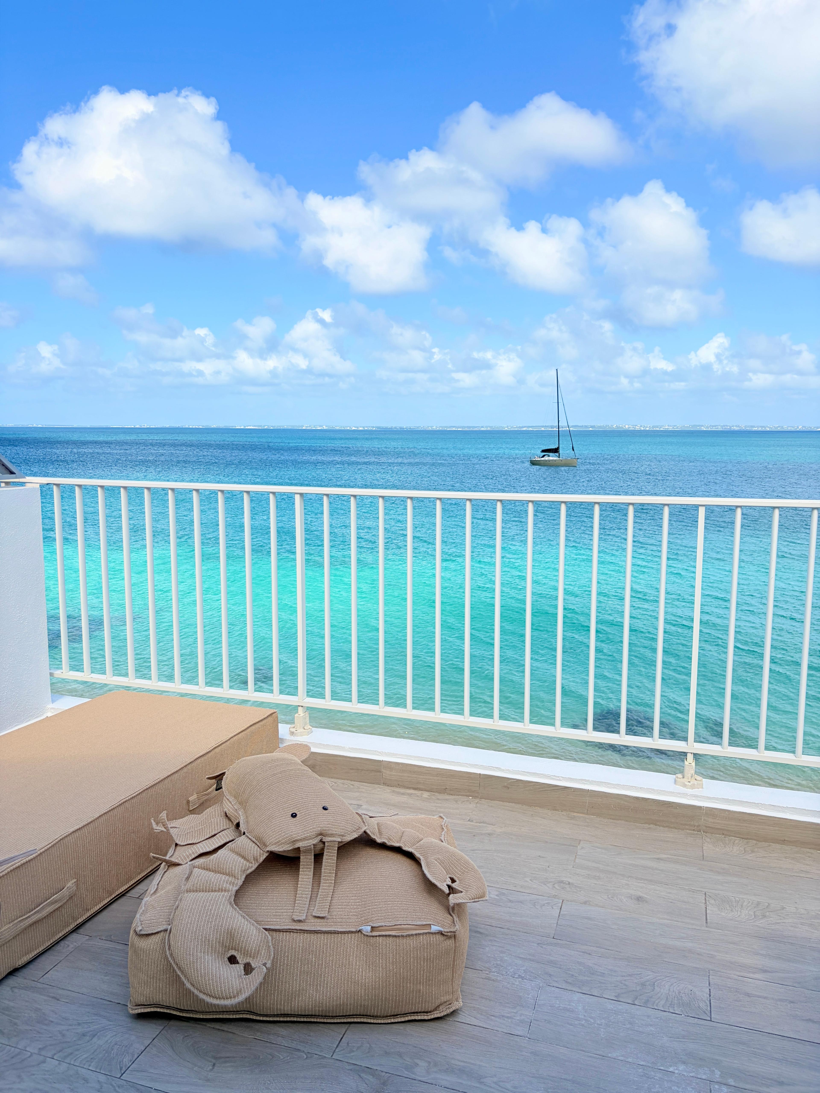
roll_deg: +0.3
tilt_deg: -7.7
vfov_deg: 67.3
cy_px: 546
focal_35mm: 26
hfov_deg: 53.1
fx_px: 821
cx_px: 410
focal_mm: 5.96
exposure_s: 1/2747
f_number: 1.6
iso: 50
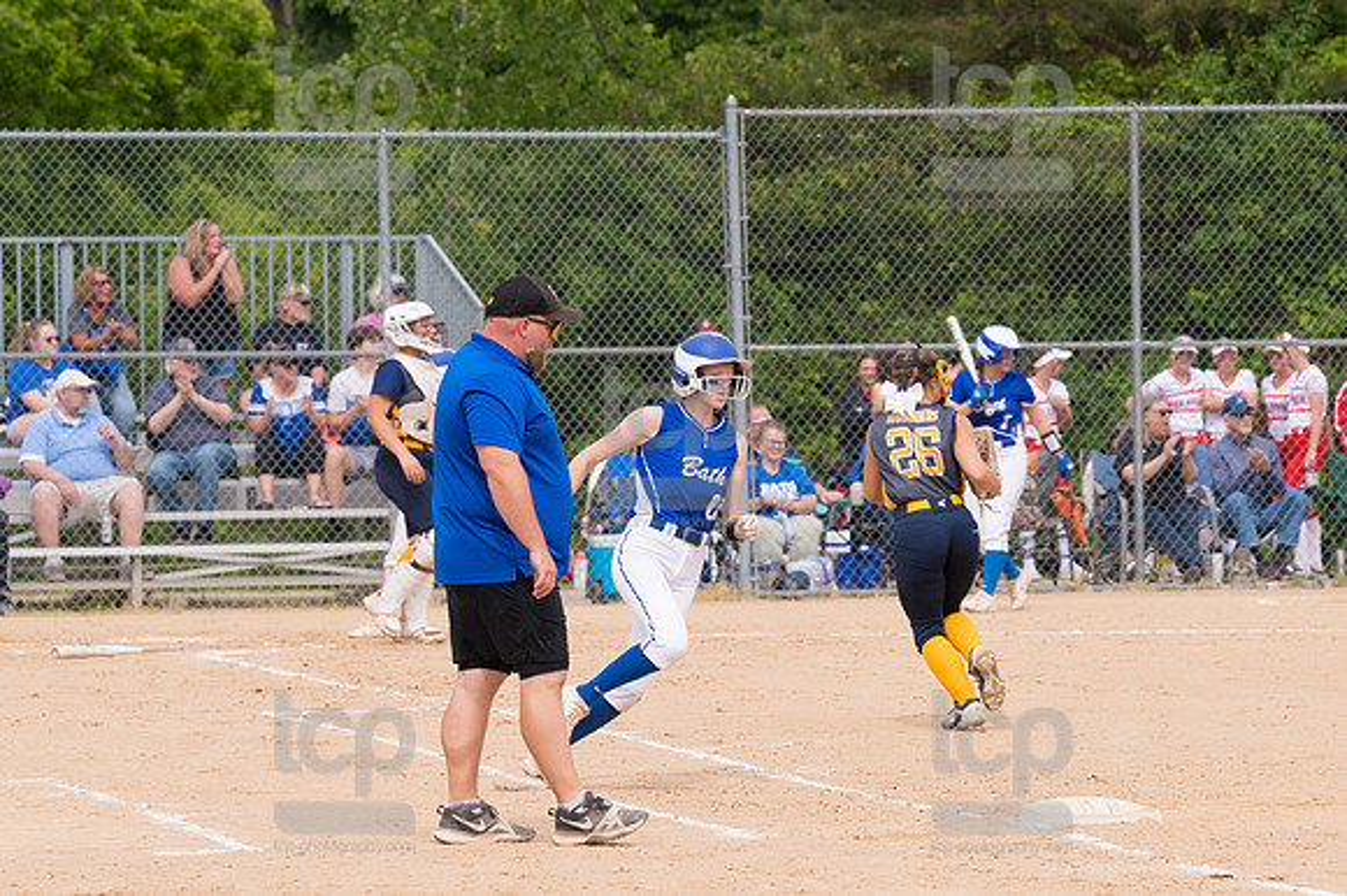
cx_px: 674
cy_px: 448
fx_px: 8975
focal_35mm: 240
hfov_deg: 8.6
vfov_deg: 5.7
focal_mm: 160
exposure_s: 1/1600
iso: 320
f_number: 5.6
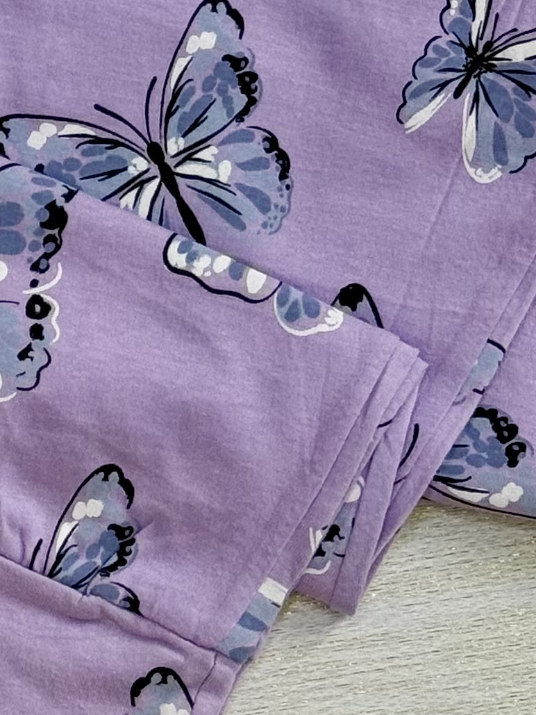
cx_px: -283
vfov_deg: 10.3
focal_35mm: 188
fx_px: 3881
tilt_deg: -77.7
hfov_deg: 7.7
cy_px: -208
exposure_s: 1/420
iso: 100
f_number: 1.78
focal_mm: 6.76
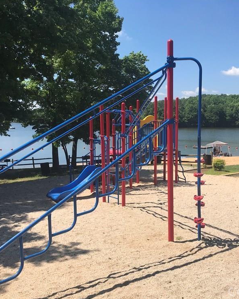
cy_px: 154
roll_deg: -0.3
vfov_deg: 47.9
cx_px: 135
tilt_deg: -6.2
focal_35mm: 38
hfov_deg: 39.1
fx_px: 336
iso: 20
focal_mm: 3.99
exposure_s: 1/3096
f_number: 1.8
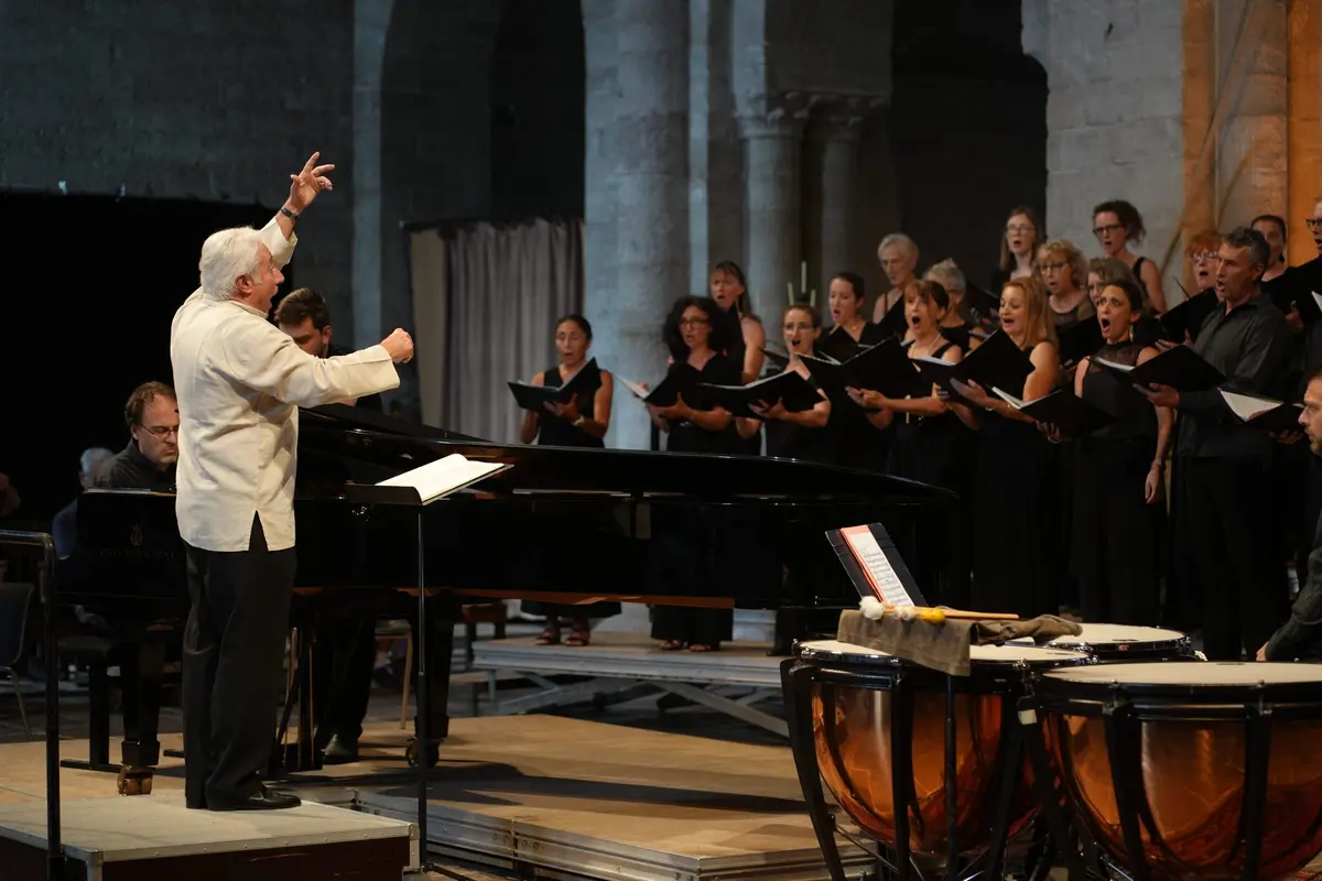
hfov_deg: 23.9
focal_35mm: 85
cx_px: 661
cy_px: 440
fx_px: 3121
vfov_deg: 16.1
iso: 800
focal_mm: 85
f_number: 3.2
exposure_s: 1/200
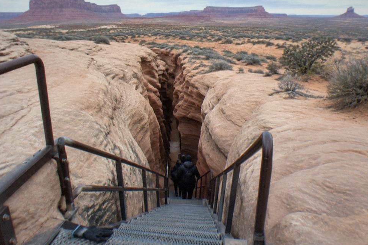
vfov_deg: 36.9
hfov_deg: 53.1
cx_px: 187
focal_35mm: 36
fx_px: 368
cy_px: 121
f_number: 8
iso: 200
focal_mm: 35
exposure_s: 1/640
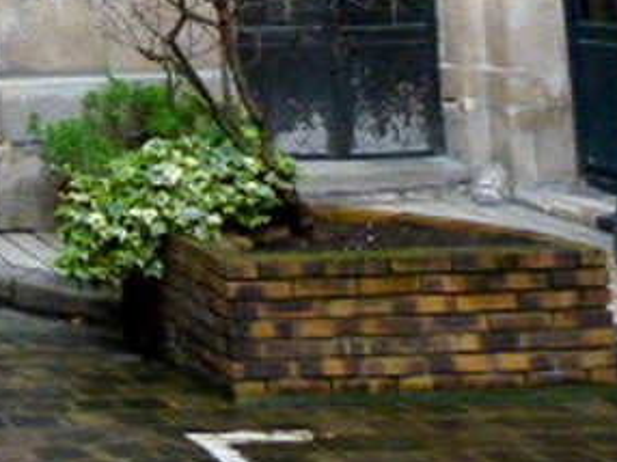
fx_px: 1532
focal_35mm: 86
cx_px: -360
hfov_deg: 19.3
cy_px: -320
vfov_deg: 15.2
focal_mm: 4.3
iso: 160
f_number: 3.3
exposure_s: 1/60
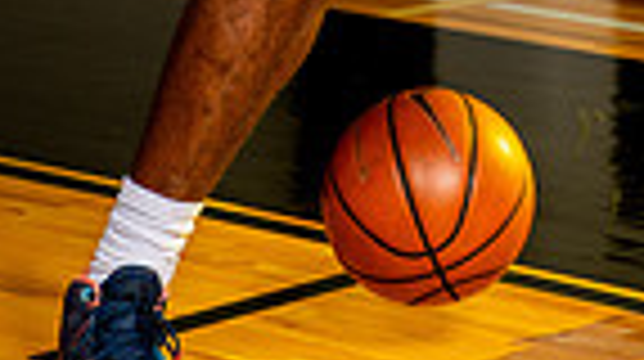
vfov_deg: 5.4
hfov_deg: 10.0
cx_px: 658
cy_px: -554
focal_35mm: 215
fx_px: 3667
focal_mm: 65
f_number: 6.3
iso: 100
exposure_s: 1/200
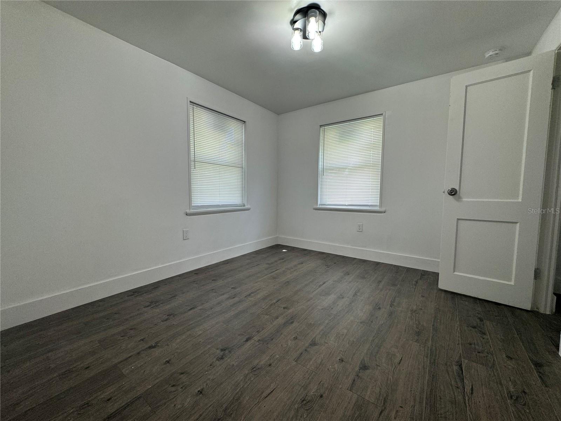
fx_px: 227
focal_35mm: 14
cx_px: 280
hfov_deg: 102.1
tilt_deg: -6.4
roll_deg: -0.2
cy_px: 210
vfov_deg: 85.7
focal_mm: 2.22
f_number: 2.2
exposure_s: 1/120
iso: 80
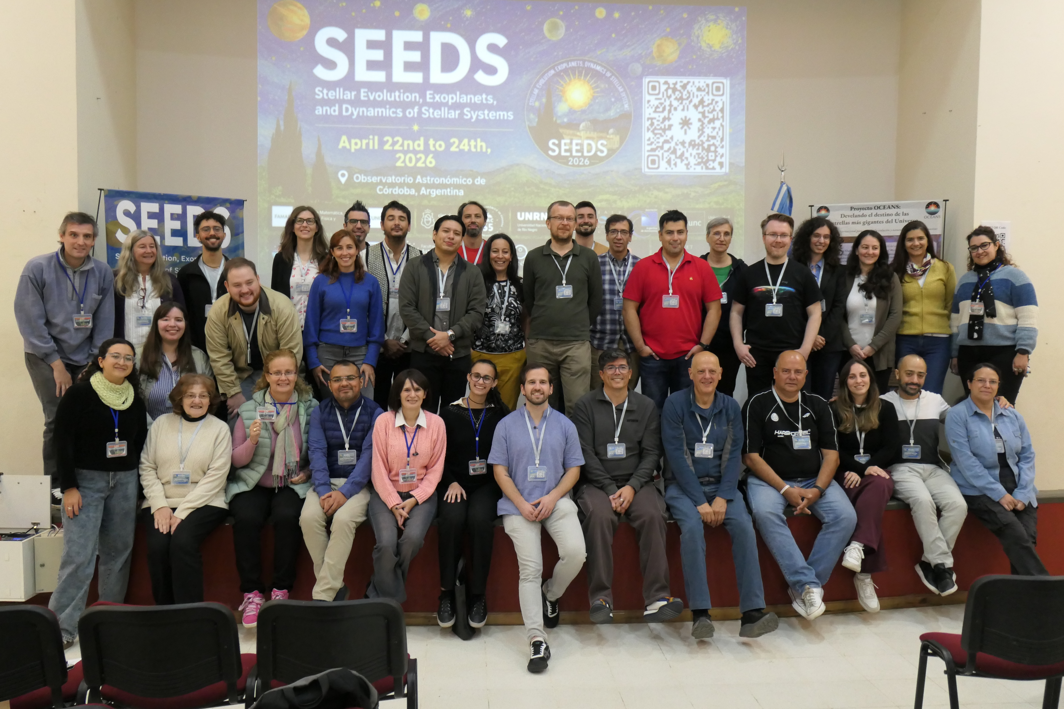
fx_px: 887
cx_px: 532
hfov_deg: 61.9
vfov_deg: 43.6
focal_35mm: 30
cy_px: 354
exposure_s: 1/40
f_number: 3.6
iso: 1600
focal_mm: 11.1
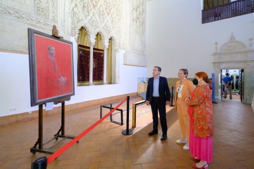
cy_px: 84
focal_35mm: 15
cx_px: 127
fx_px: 106
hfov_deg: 100.4
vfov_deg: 77.3
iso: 1600
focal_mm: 10
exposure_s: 1/30
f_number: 4
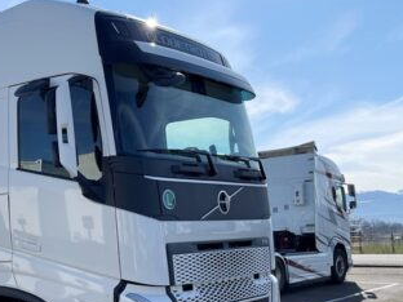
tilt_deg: +2.5
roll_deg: +2.0
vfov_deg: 28.8
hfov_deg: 35.3
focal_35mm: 50
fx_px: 582
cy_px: 217
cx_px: 18
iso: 32
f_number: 1.6
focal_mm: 4.2
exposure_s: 1/4651
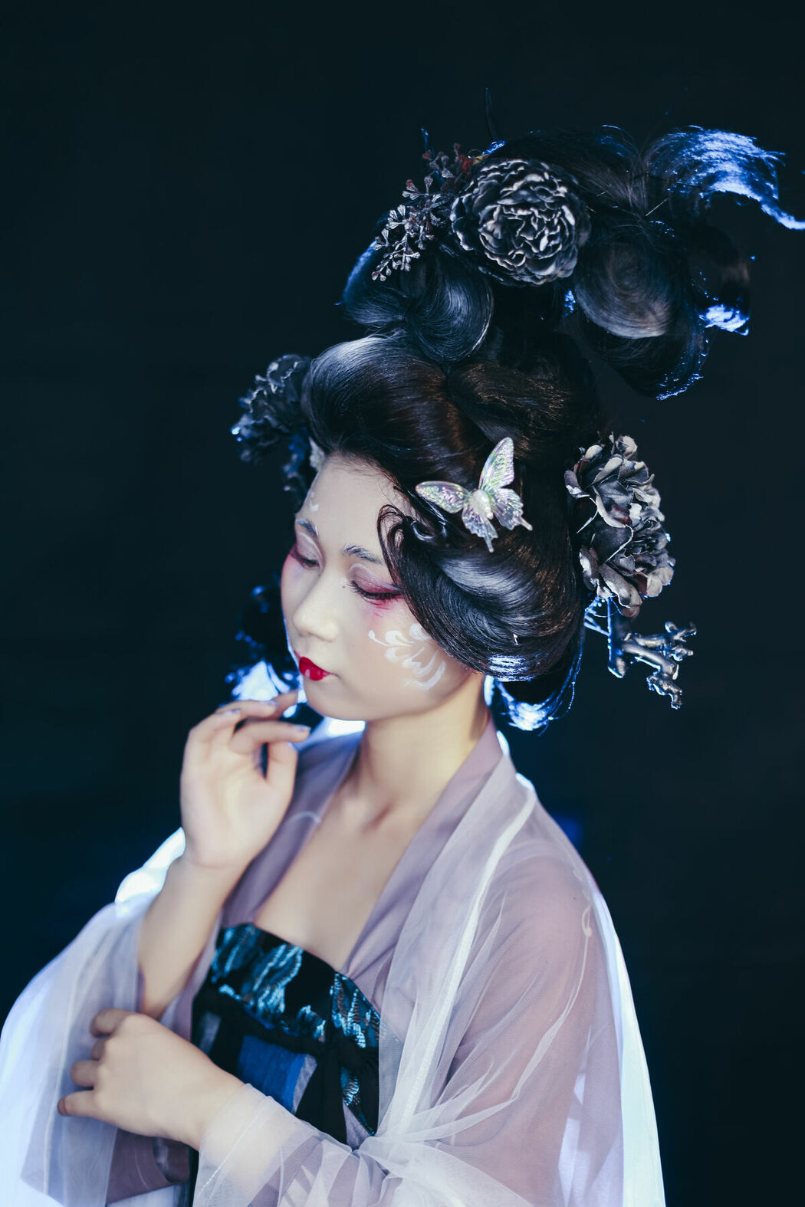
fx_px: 1643
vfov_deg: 40.3
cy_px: 604
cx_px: 402
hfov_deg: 27.5
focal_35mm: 49
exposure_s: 1/100
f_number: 2
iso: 320
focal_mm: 50
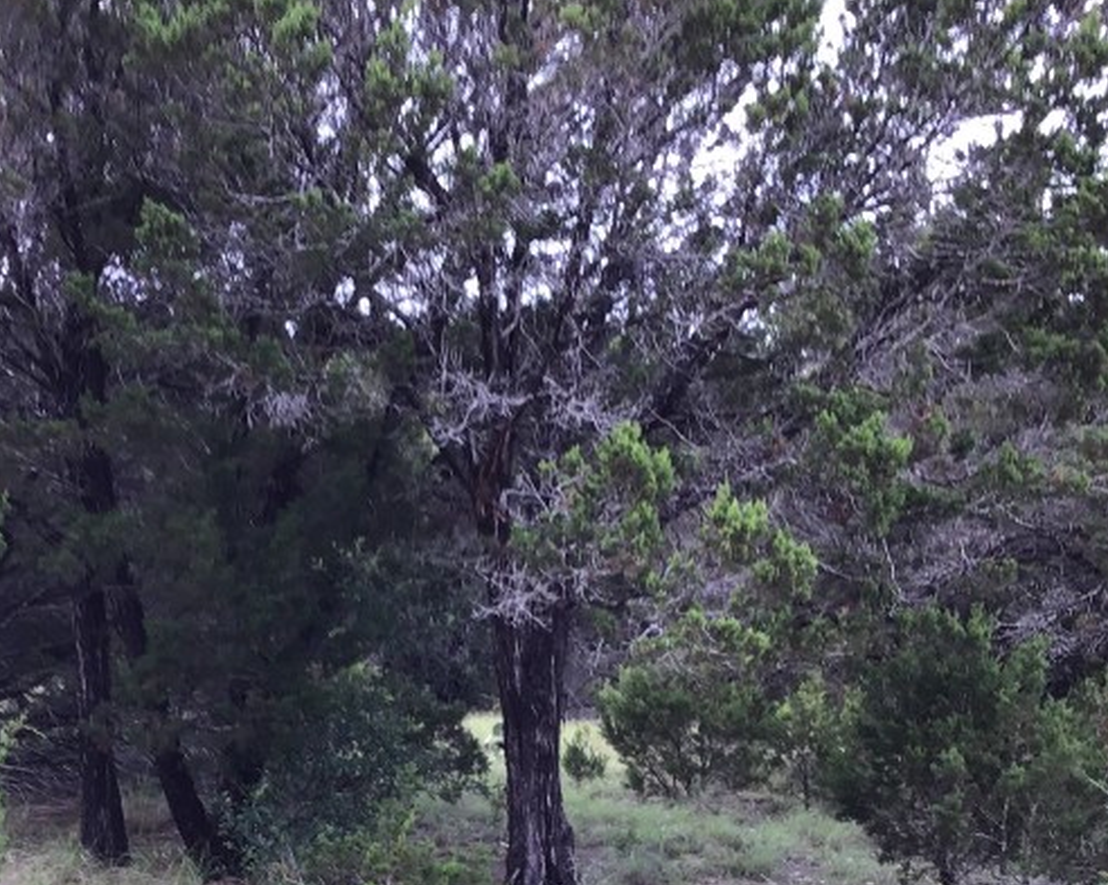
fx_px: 2065
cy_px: 727
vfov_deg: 23.8
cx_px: 304
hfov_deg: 29.7
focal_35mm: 63
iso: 25
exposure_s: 1/136
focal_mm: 3.3
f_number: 2.4
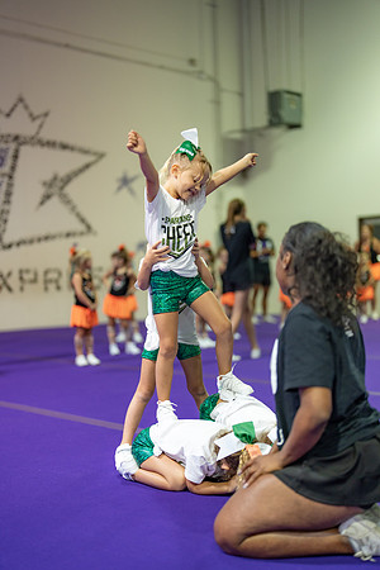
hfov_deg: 27.0
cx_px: 190
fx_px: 792
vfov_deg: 39.6
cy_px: 285
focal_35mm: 50
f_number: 1.2
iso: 800
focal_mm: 50
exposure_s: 1/320
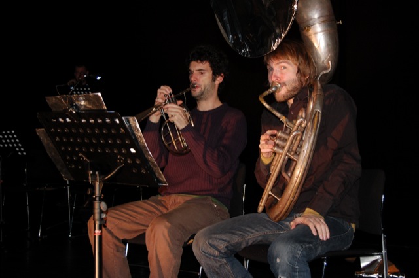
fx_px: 732
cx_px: 210
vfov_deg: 21.5
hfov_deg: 31.9
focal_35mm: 63
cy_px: 139
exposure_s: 1/60
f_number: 5.3
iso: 400
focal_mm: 42
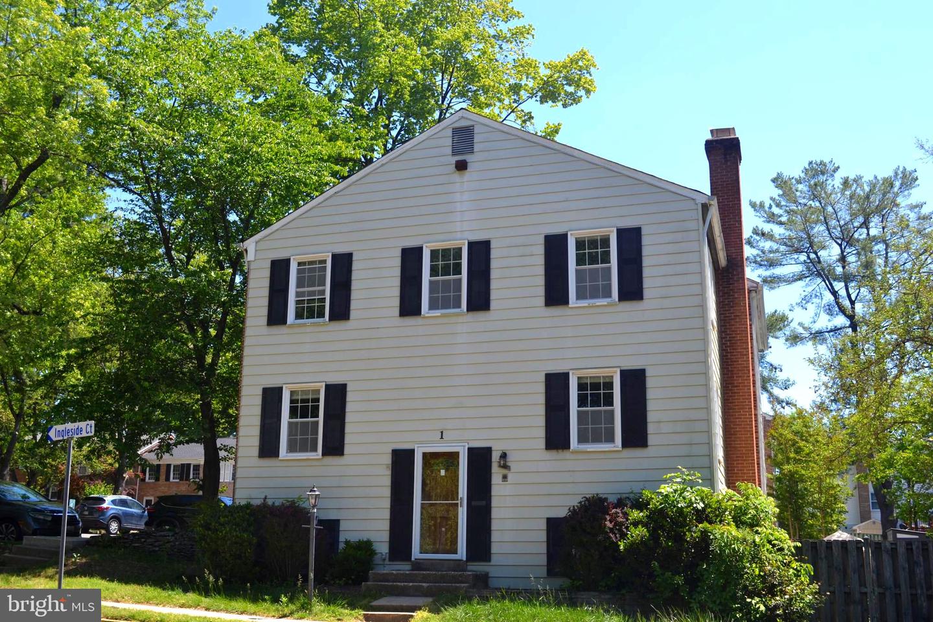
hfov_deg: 53.1
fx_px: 933
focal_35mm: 36
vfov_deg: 36.9
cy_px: 311
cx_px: 466
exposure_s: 1/160
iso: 100
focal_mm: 24
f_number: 6.3
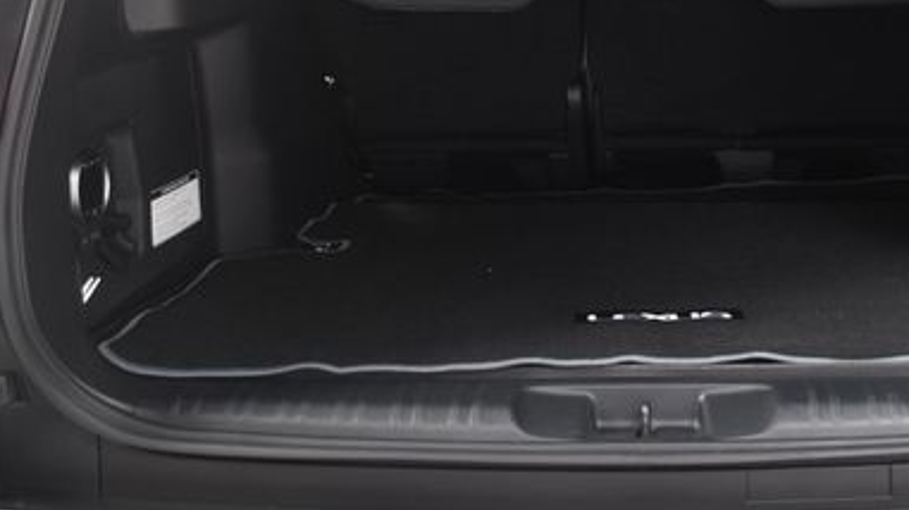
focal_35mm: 58
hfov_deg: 35.5
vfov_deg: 20.3
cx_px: 644
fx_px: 1397
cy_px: 45
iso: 100
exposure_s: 1/200
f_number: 3.5
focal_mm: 22
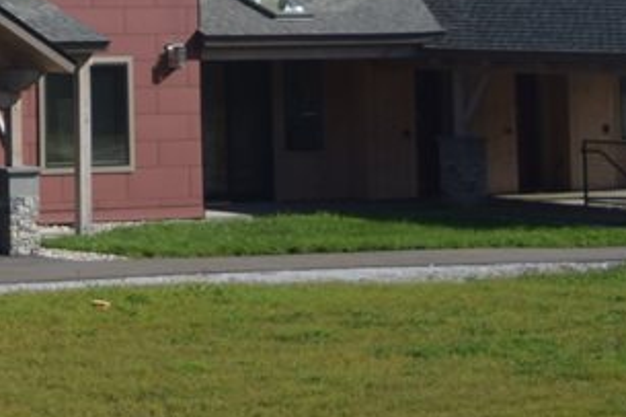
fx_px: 3673
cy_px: -734
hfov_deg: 9.3
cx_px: -495
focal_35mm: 211
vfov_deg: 6.1
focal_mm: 21
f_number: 3.8
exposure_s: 1/3200
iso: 200
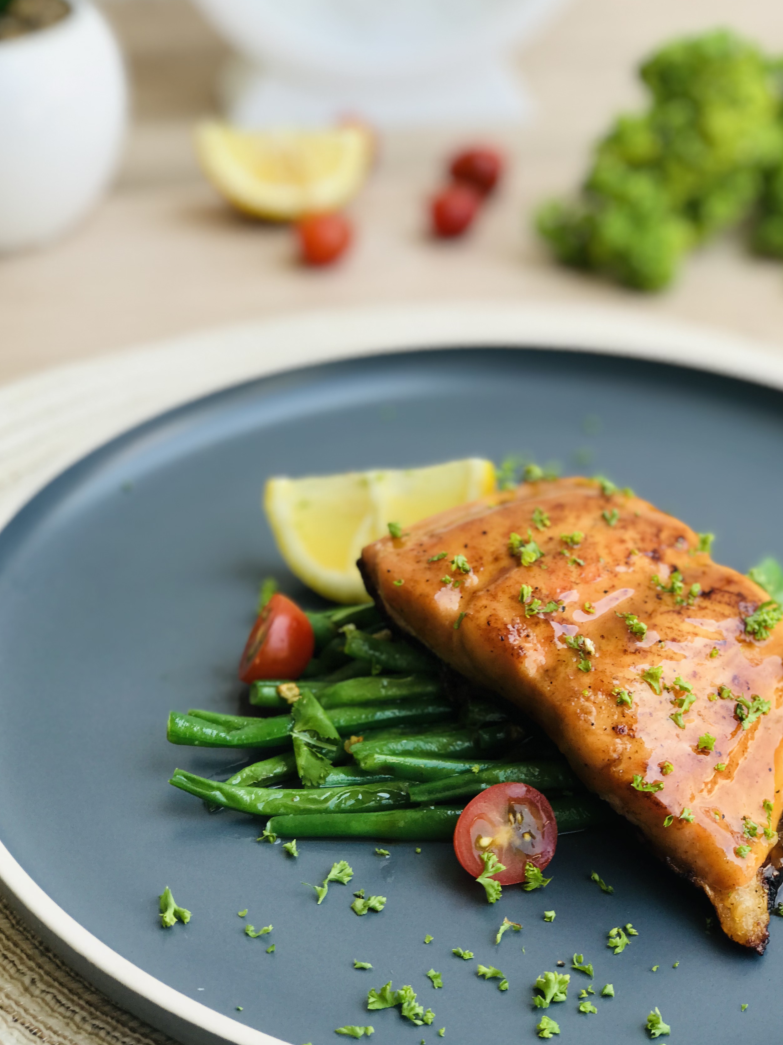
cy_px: 618
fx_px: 2081
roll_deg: -1.6
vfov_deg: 28.1
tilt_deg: -35.3
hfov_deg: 21.3
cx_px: 413
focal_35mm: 69
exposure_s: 1/124
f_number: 2.8
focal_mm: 6.6
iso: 20
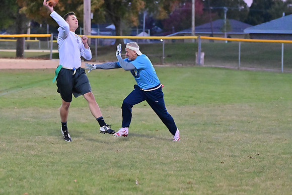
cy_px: 98
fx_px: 1339
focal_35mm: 165
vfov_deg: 8.3
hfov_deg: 12.4
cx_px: 146
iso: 6400
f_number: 4
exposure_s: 1/500
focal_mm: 110
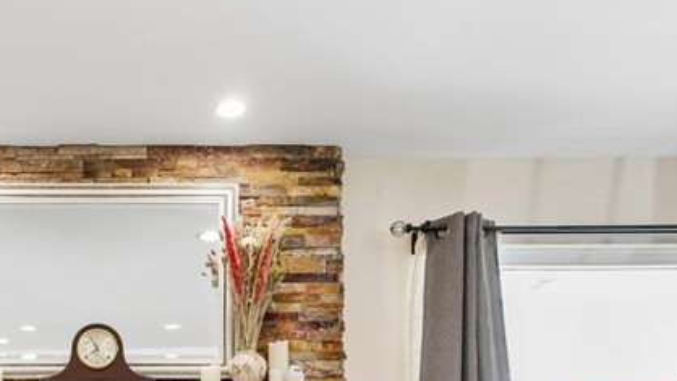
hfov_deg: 46.3
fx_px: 736
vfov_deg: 24.8
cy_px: 509
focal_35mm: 41
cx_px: 117
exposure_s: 1/2
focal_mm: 16
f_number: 11
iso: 400
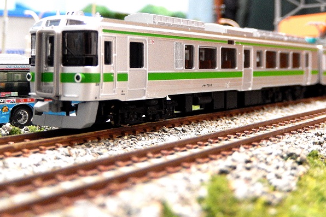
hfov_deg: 36.2
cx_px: 172
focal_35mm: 55
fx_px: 498
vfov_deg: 24.6
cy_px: 88
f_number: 4.3
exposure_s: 1/8
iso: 640
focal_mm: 8.1
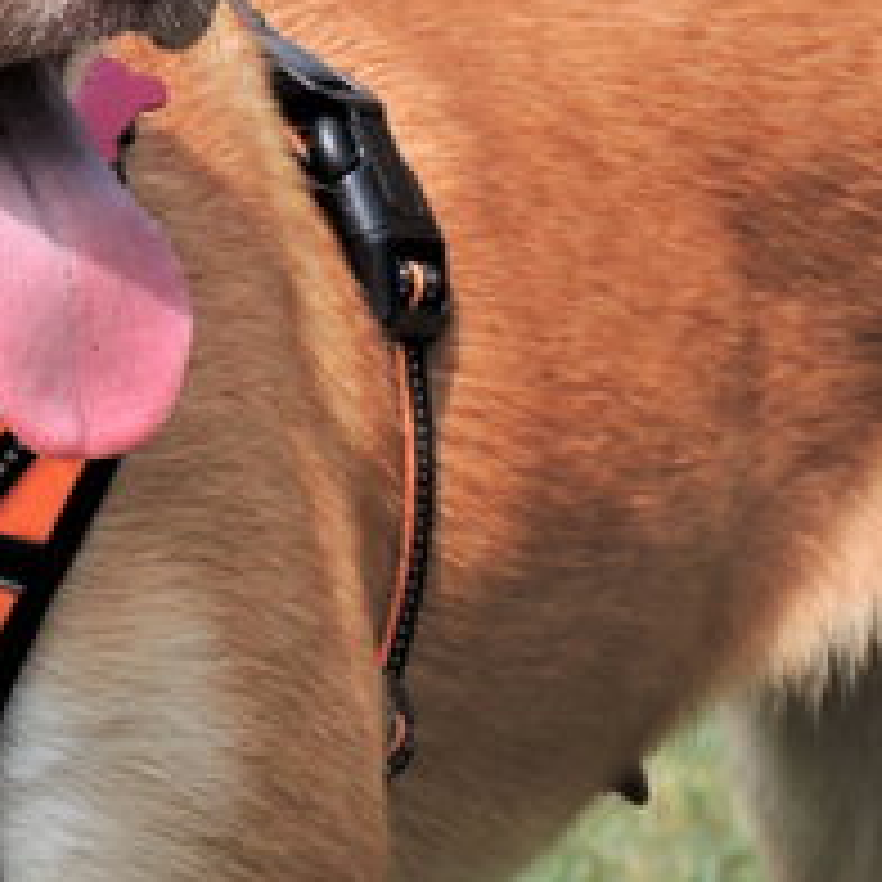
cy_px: 79
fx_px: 19545
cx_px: -36
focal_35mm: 678
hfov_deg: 2.6
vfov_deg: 2.6
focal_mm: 53.5
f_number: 4.8
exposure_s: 1/800
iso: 220
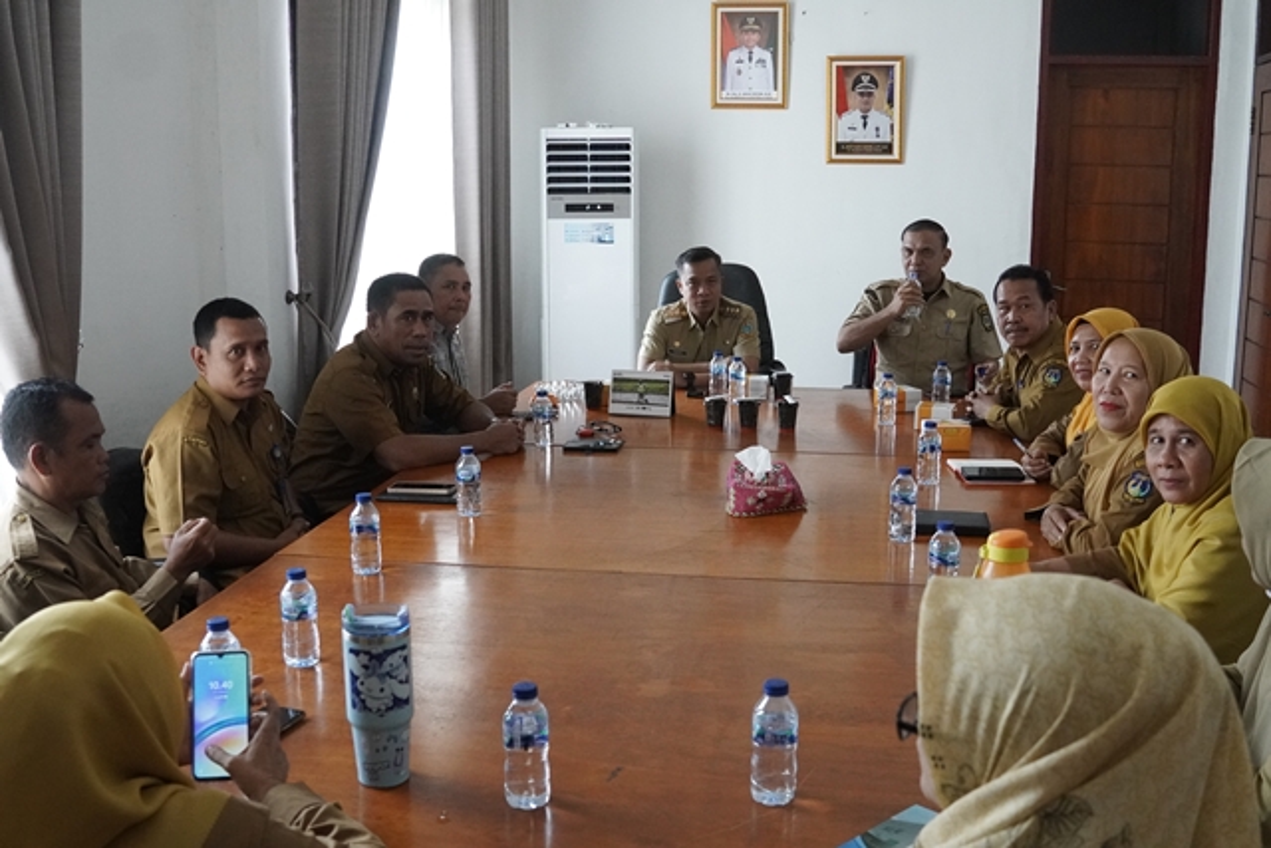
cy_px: 424
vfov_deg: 36.9
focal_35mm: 36
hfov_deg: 53.1
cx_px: 636
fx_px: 1271
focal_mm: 24
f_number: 4
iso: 6400
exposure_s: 1/500
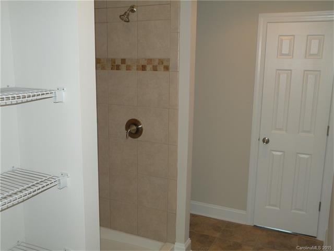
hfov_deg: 55.4
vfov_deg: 42.9
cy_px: 126
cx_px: 167
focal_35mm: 33
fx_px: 318
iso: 64
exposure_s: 1/54.2
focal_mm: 5.8
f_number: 3.2
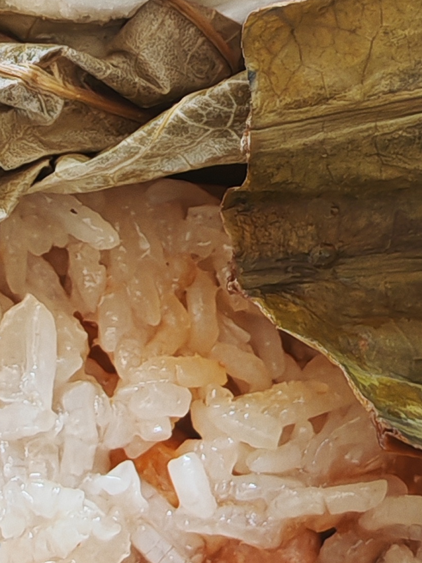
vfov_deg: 12.9
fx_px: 2470
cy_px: 39
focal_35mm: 152
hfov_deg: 9.8
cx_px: 144
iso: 200
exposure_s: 1/100
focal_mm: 6.83
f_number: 2
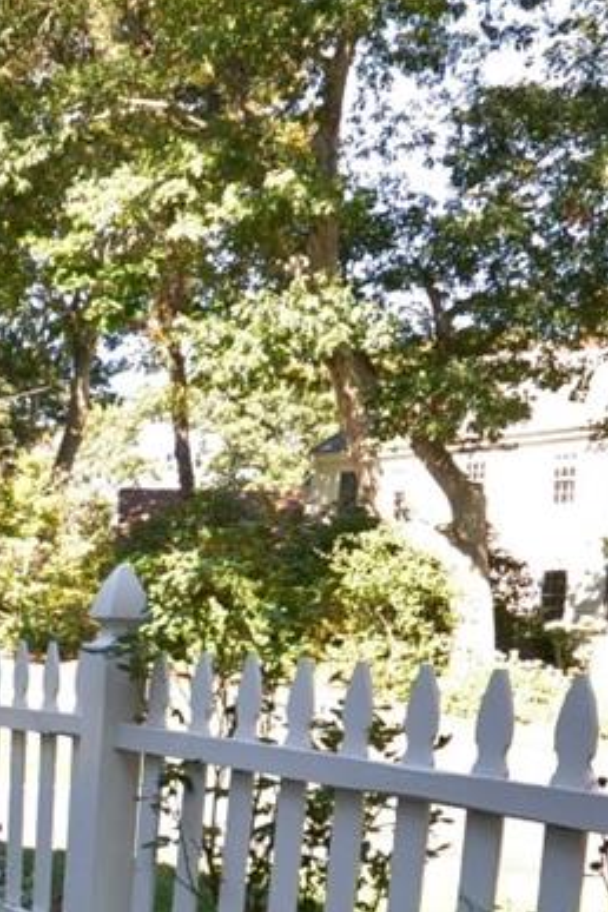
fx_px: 1469
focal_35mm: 58
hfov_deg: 20.9
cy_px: 805
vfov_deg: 32.9
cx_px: -217
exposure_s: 1/60
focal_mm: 10
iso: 200
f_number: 5.6
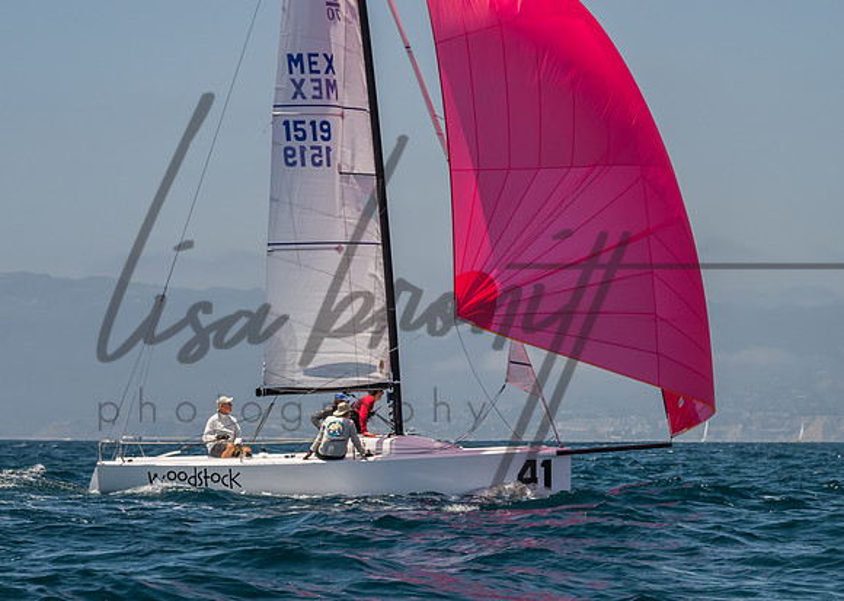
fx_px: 3580
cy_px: 293
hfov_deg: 13.4
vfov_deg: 9.6
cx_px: 466
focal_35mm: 149
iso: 640
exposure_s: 1/640
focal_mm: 105
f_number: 9
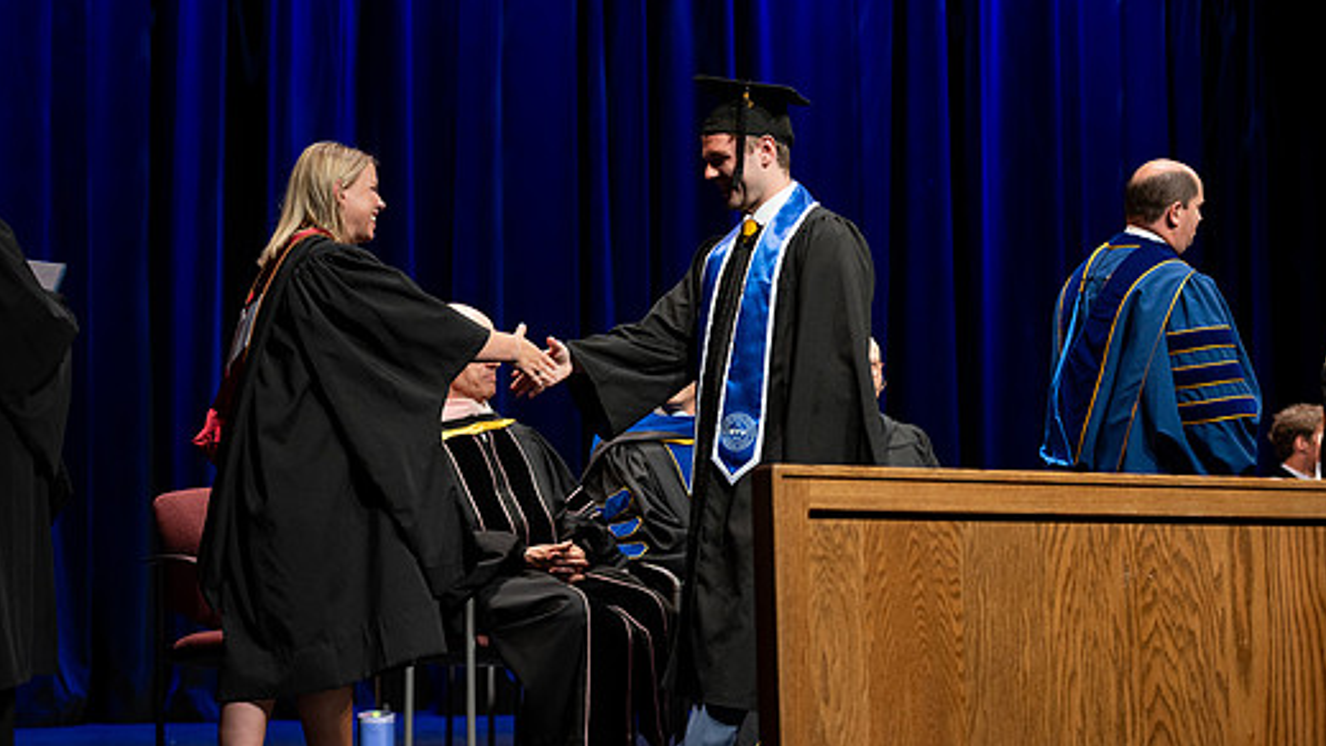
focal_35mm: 82
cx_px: 590
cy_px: 407
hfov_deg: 25.9
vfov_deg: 14.7
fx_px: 2883
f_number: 2.8
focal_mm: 70
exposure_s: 1/250
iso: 500
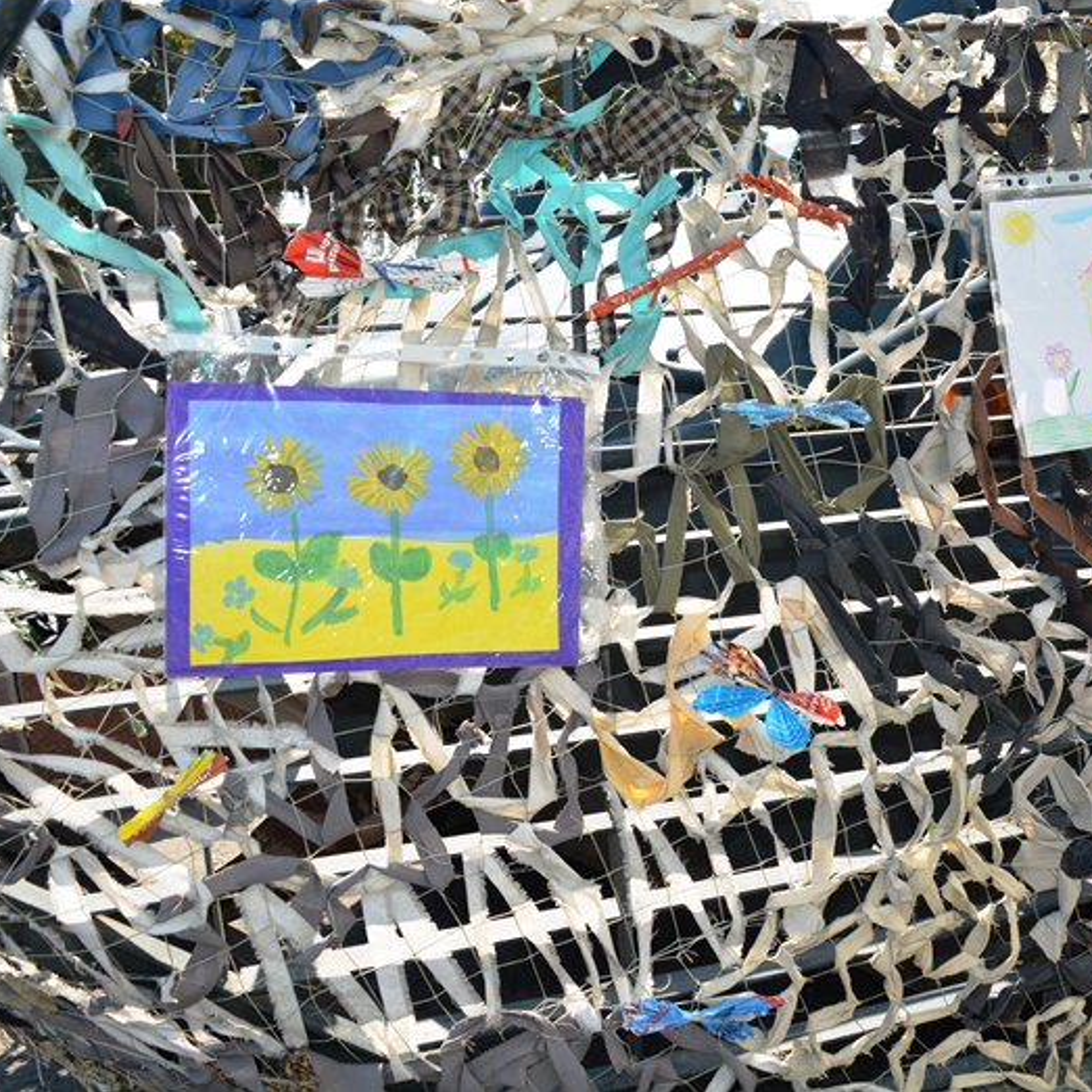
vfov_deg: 42.8
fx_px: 1392
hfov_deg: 42.1
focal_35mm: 39
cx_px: 754
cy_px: 538
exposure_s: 1/200
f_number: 6.3
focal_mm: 20
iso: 100
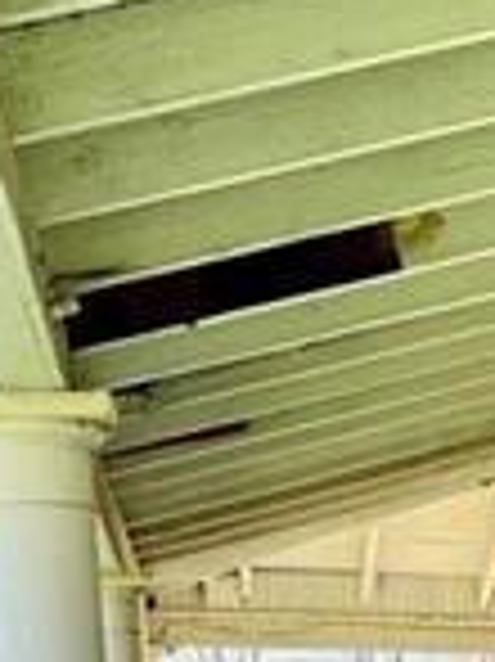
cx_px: 882
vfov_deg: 13.1
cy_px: 1202
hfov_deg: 10.3
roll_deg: +0.3
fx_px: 2597
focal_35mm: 136
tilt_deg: -9.1
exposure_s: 1/344
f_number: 1.5
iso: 50
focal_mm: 5.7
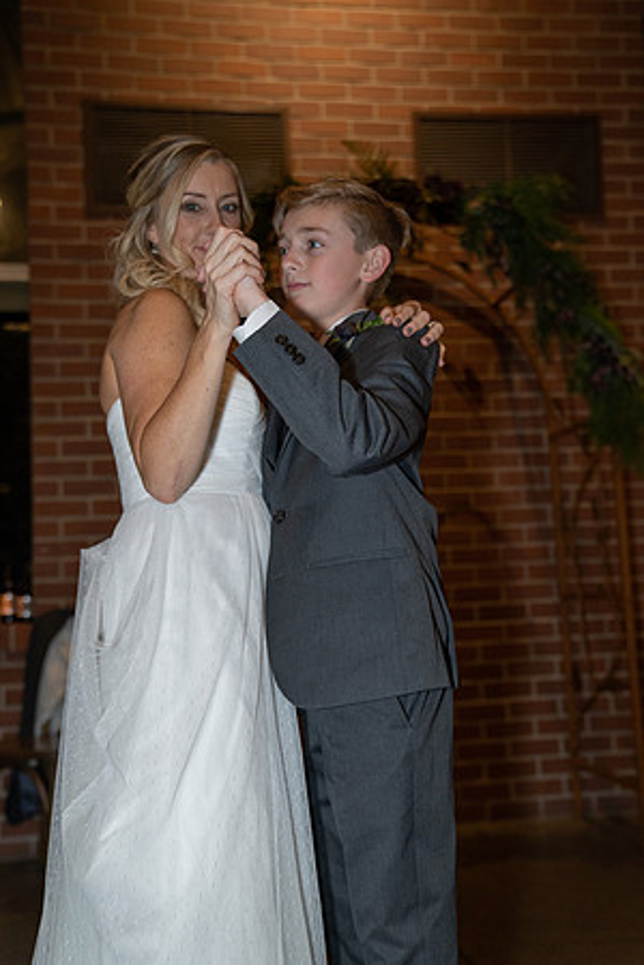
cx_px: 322
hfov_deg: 34.2
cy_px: 482
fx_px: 1046
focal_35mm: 39
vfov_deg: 49.6
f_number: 2.8
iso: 2000
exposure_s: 1/125
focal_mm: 39
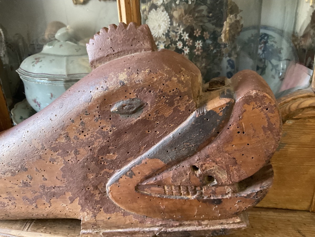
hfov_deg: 61.7
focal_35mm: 29
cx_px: 158
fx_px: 264
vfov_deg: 48.2
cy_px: 118
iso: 320
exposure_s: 1/30
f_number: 1.8
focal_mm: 3
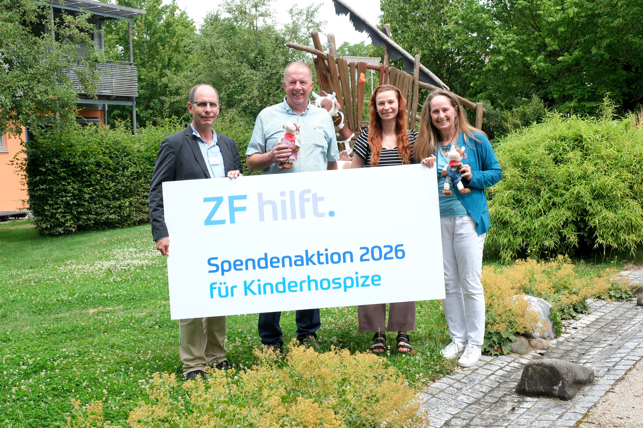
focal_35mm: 45
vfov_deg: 29.9
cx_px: 322
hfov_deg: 43.6
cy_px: 214
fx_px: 804
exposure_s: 1/400
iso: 800
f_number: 8
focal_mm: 30.2
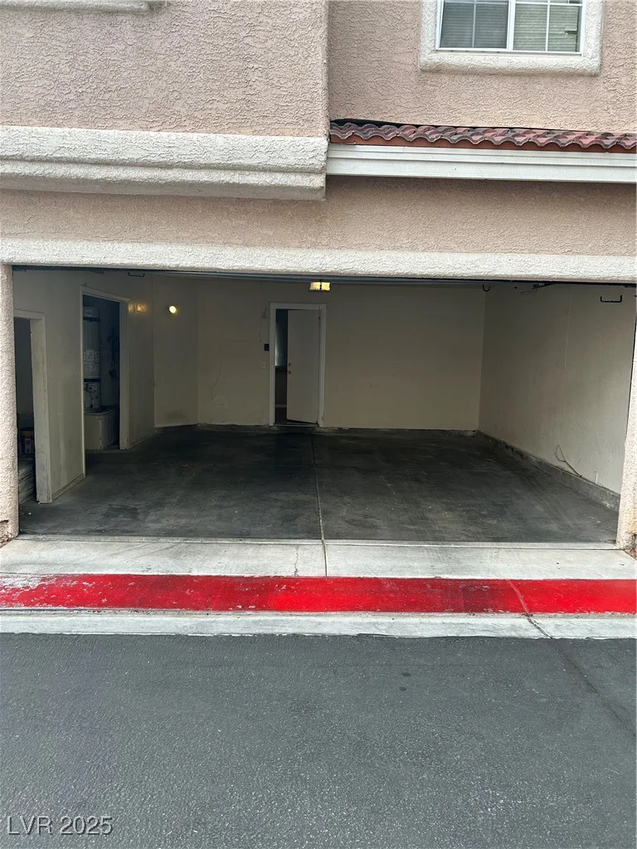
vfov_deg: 67.3
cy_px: 424
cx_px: 318
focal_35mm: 26
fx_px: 638
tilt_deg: -6.5
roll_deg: -1.1
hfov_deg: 53.1
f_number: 1.5
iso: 50
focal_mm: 5.7
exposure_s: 1/733
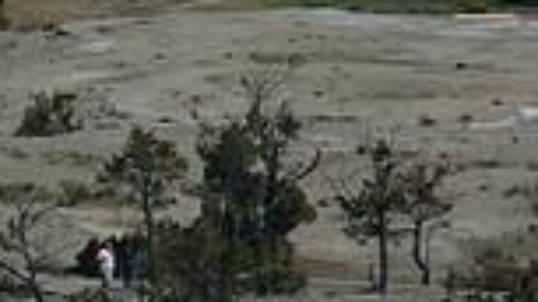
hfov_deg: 5.1
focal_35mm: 417
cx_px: -464
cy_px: 376
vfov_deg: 2.9
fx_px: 5948
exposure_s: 1/320
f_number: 9
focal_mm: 70
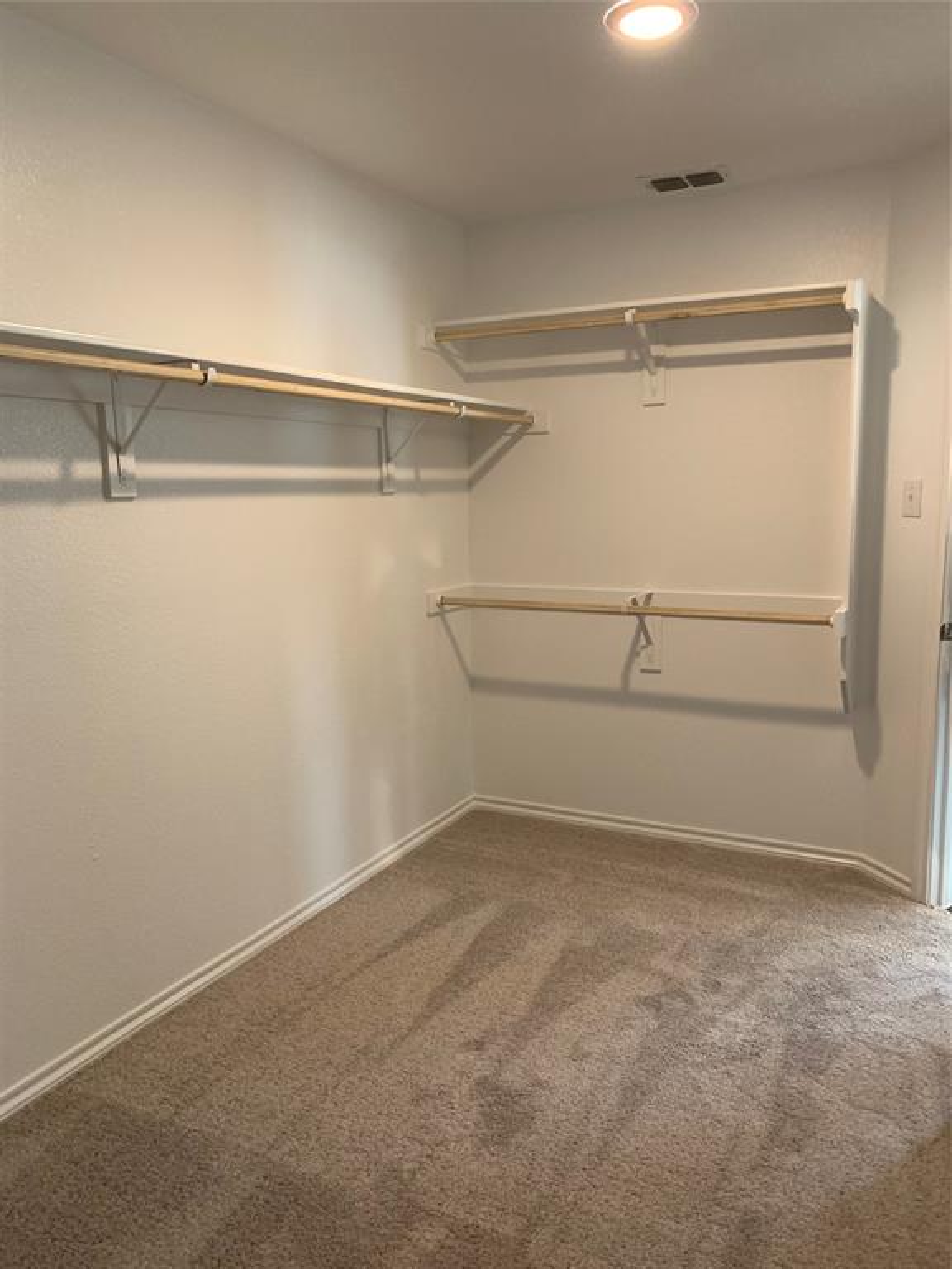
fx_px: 953
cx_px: 476
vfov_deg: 67.3
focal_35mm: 26
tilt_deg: -8.6
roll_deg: +1.3
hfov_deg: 53.1
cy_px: 634
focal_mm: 4.25
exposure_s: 1/60
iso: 320
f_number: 1.8
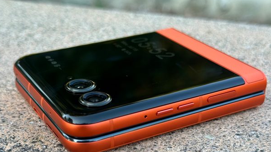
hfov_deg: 33.3
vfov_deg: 19.0
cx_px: 130
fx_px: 453
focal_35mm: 63
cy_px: 115
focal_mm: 6.76
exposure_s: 1/253
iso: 64
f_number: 1.78
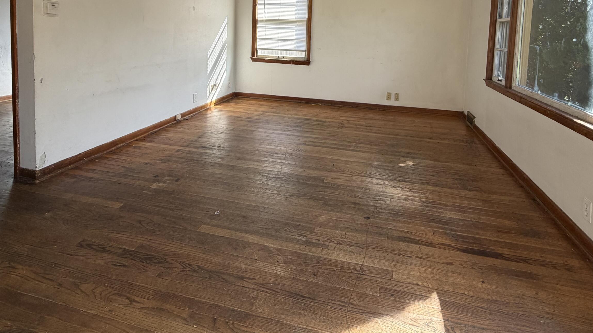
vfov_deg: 51.1
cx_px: 313
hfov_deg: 86.5
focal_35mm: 20
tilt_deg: -3.8
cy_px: 50
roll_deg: -2.3
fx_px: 314
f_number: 2.2
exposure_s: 1/121
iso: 64
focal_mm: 2.22
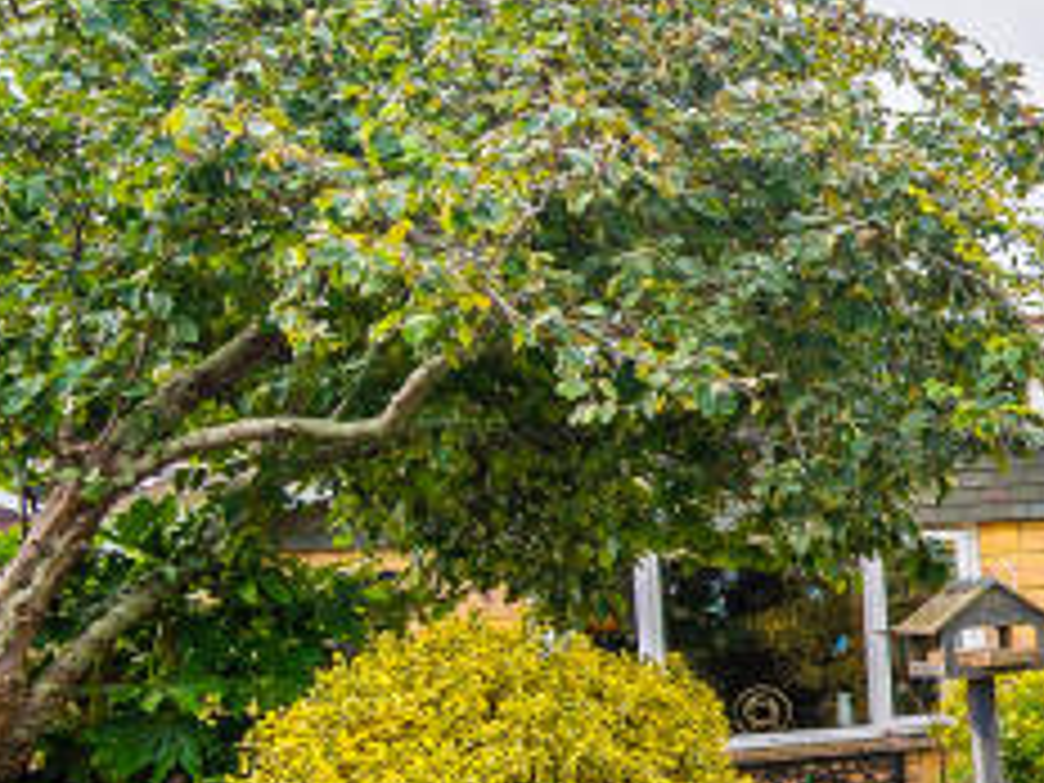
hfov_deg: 17.3
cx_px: 2241
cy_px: 549
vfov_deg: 21.5
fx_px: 2051
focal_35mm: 68
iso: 80
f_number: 5
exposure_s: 1/250
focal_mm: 16
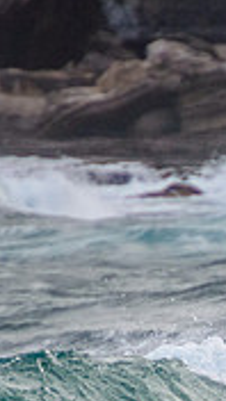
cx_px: 422
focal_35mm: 2123
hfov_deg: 0.6
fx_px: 22617
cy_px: 436
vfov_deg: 1.0
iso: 720
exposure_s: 1/1600
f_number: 5.6
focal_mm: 400
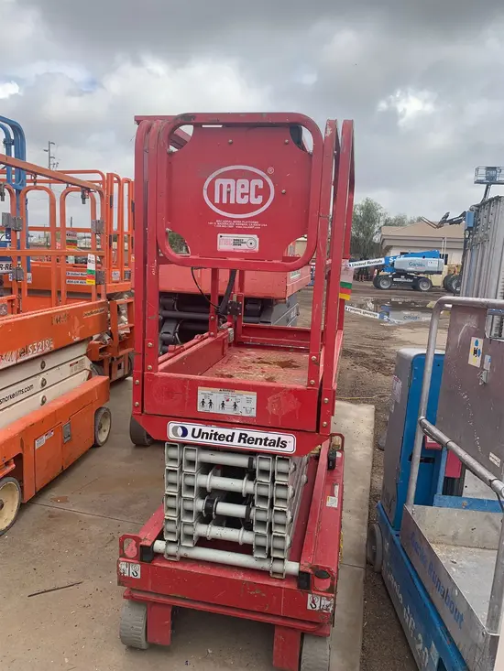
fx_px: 505
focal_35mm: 26
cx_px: 252
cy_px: 336
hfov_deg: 53.1
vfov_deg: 67.3
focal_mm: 4.25
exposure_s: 1/1314
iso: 25
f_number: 1.8
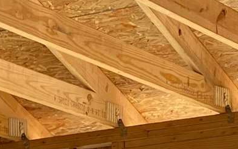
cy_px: 465
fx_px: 1408
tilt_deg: -2.0
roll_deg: -0.8
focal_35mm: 217
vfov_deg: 5.6
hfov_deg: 9.2
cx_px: -211
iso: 32
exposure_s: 1/253
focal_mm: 4.25
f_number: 1.8
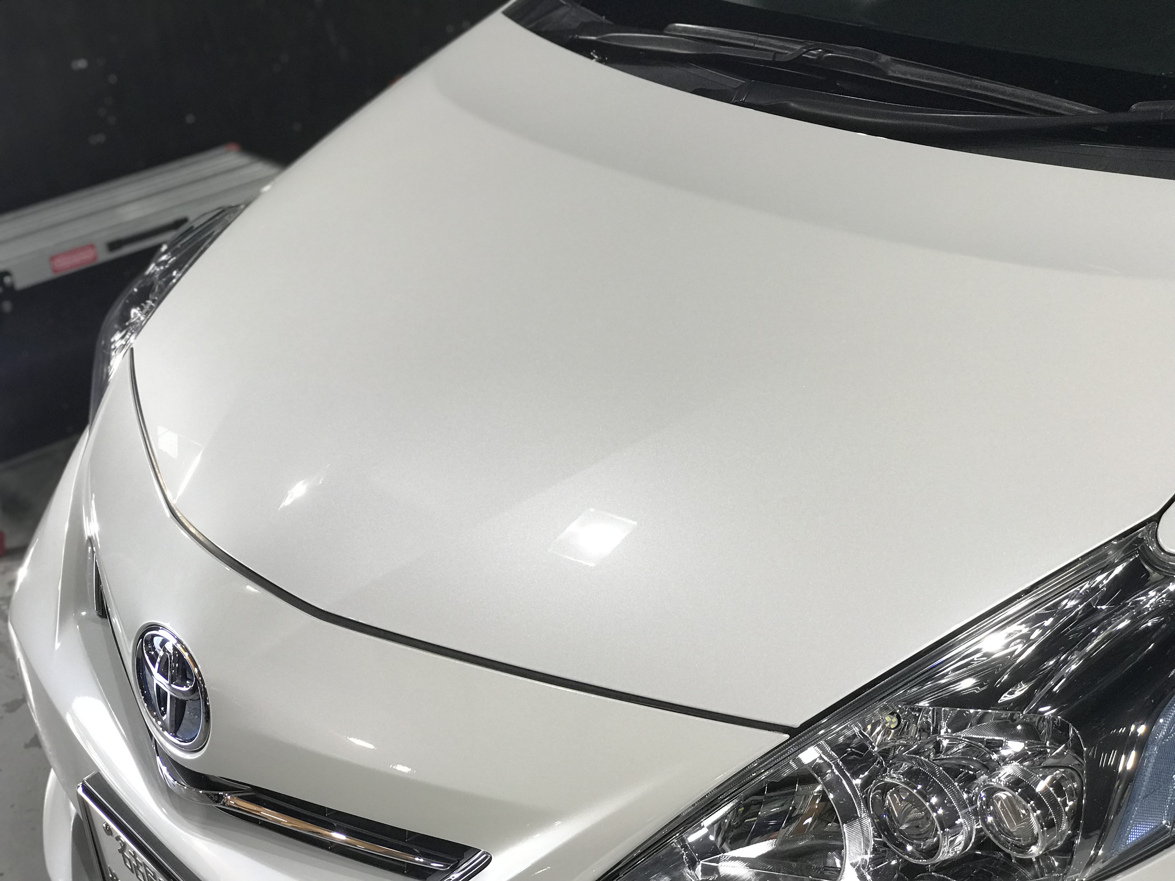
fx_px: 1935
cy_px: 440
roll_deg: +8.0
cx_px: 588
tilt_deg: -24.7
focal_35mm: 57
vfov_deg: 25.7
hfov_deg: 33.8
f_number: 2.8
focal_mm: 6.6
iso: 50
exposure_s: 1/60
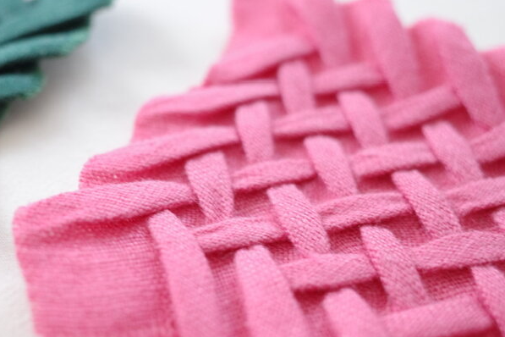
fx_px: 631
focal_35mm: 45
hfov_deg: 42.3
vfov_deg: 29.9
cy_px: 182
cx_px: 127
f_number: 2.8
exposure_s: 1/30
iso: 1250
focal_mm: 18.3
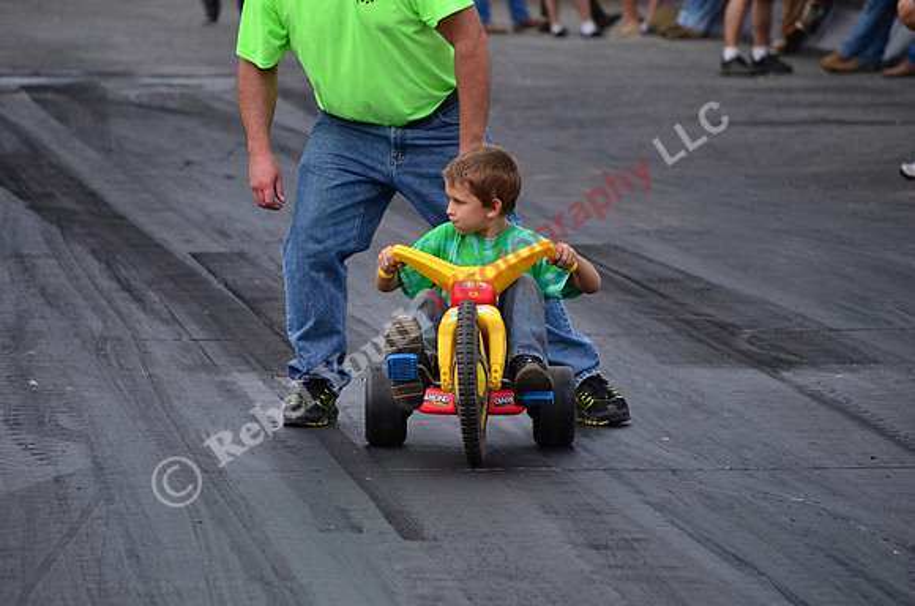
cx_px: 458
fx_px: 7608
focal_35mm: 300
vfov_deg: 4.6
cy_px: 303
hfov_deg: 6.9
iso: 1000
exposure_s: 1/2000
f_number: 5.6
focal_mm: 200
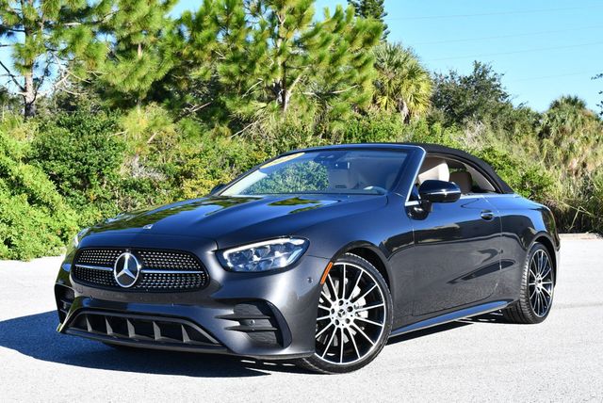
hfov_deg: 38.2
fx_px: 872
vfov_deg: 26.0
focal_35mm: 52
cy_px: 202
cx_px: 302
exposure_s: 1/250
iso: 200
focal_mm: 26
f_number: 7.1
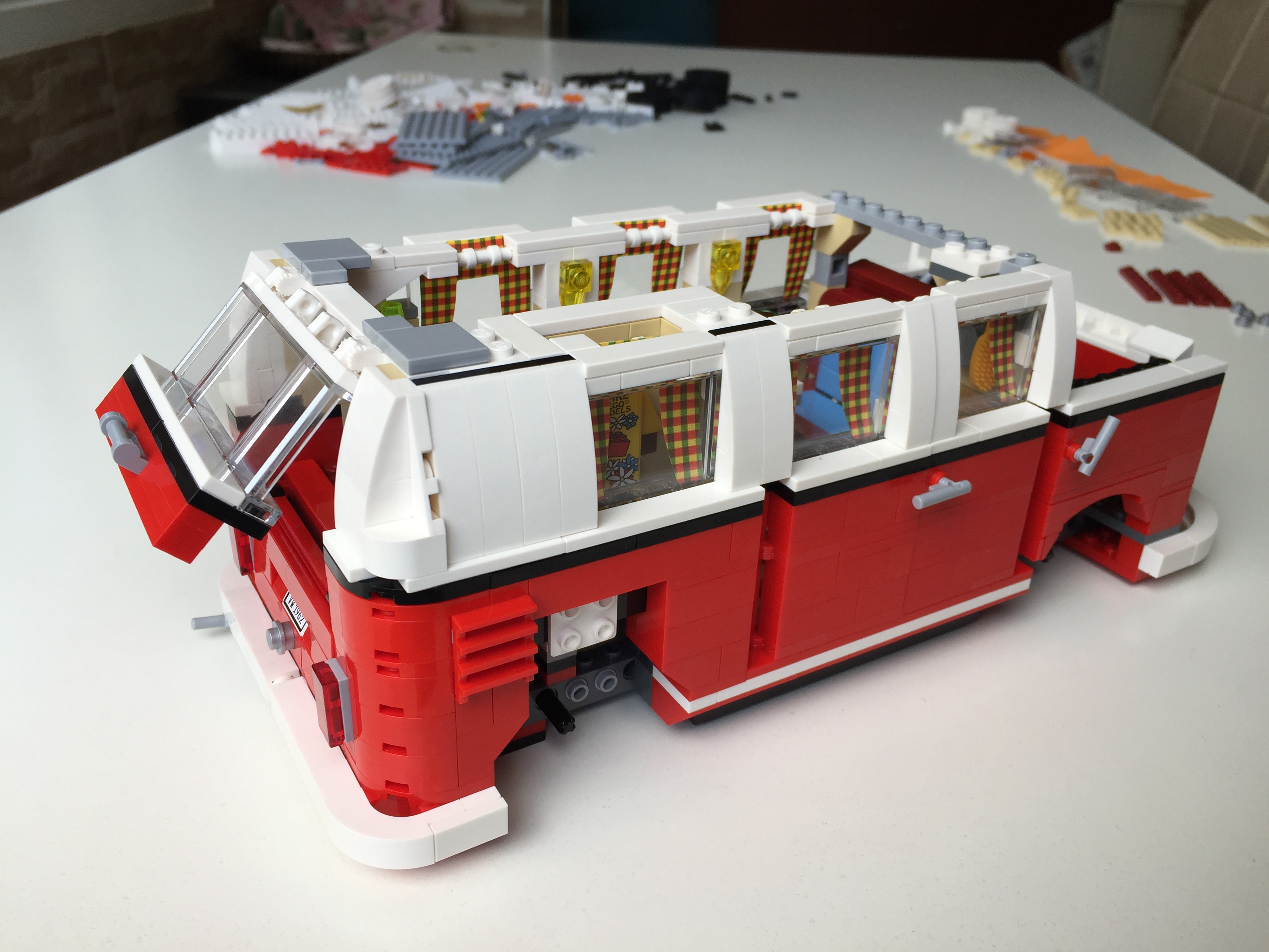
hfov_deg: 61.7
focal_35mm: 29
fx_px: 1063
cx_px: 634
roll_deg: -2.7
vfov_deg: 48.2
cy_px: 476
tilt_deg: -28.0
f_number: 2.2
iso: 32
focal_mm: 4.15
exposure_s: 1/291
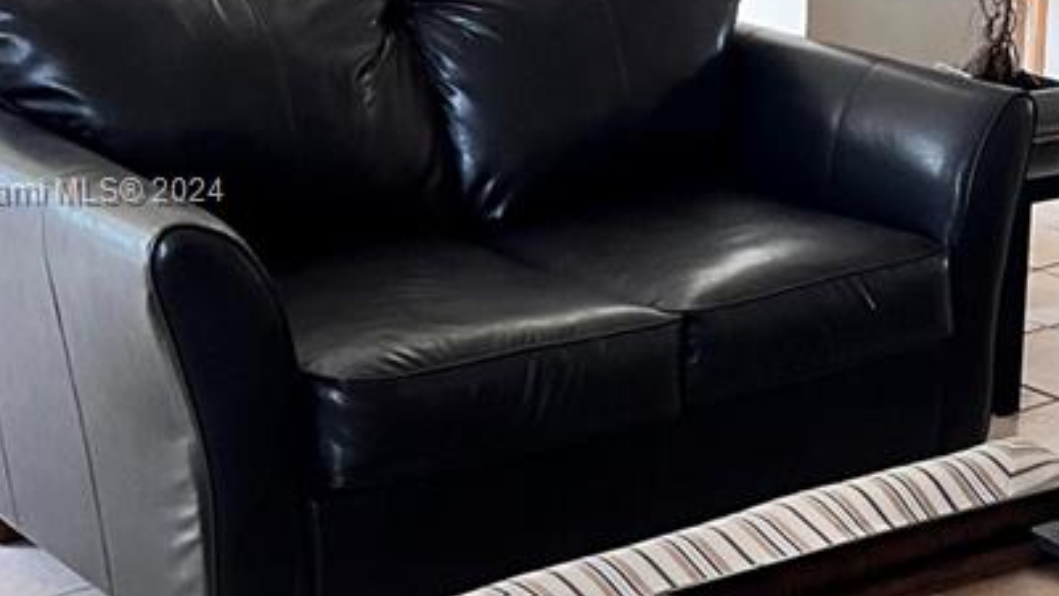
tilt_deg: -12.2
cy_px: 193
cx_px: 932
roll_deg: -2.3
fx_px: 2387
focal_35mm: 85
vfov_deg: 14.2
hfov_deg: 24.4
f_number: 1.5
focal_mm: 5.7
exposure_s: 1/60
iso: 160
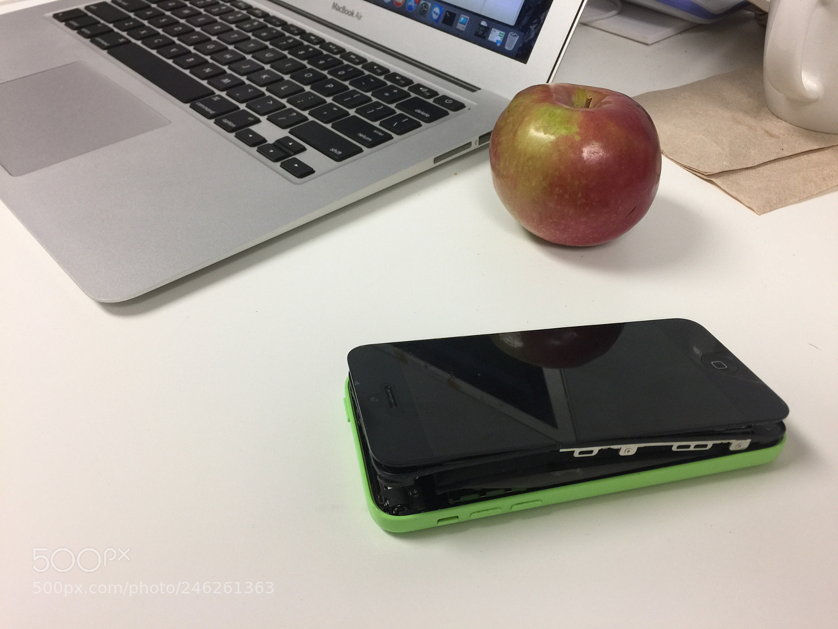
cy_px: 314
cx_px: 419
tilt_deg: -38.5
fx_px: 702
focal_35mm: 29
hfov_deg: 61.7
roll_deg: -1.3
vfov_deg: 48.2
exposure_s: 1/30
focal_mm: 4.15
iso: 40
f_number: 2.2
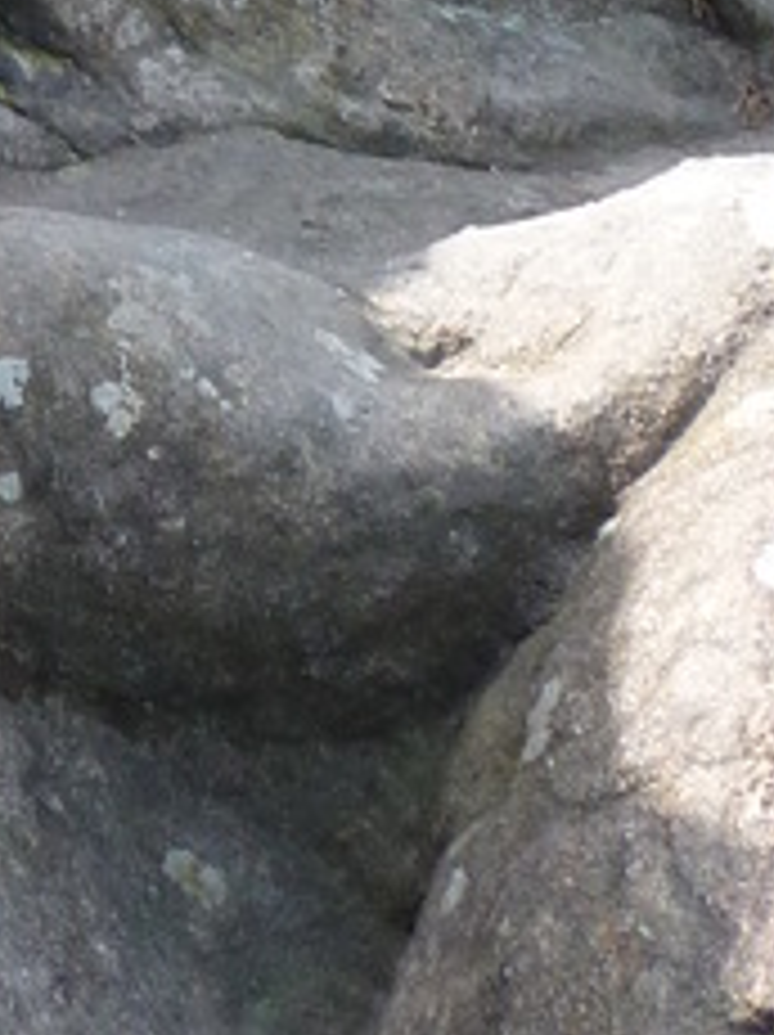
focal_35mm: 209
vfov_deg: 8.7
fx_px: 6242
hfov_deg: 6.9
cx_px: -734
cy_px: -1296
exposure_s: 1/125
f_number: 4
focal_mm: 6.5
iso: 80
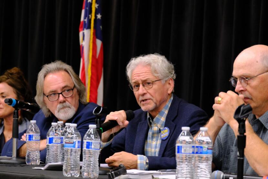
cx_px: 134
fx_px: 1273
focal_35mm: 171
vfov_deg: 8.0
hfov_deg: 12.0
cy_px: 90
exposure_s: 1/120
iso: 6400
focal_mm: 113.8
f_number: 5.6
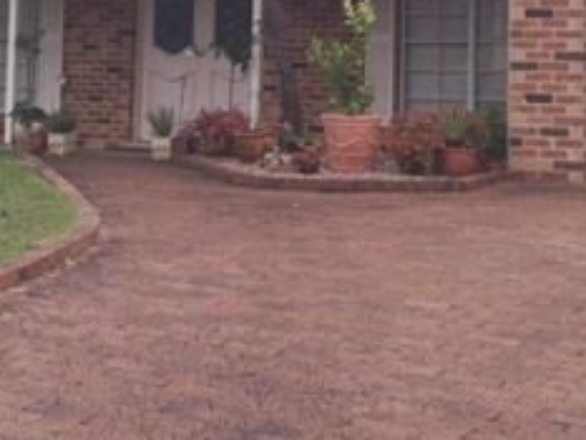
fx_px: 1626
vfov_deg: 15.2
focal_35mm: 96
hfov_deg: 20.3
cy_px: 3
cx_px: 163
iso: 64
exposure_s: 1/1534
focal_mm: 4.28
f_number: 2.4
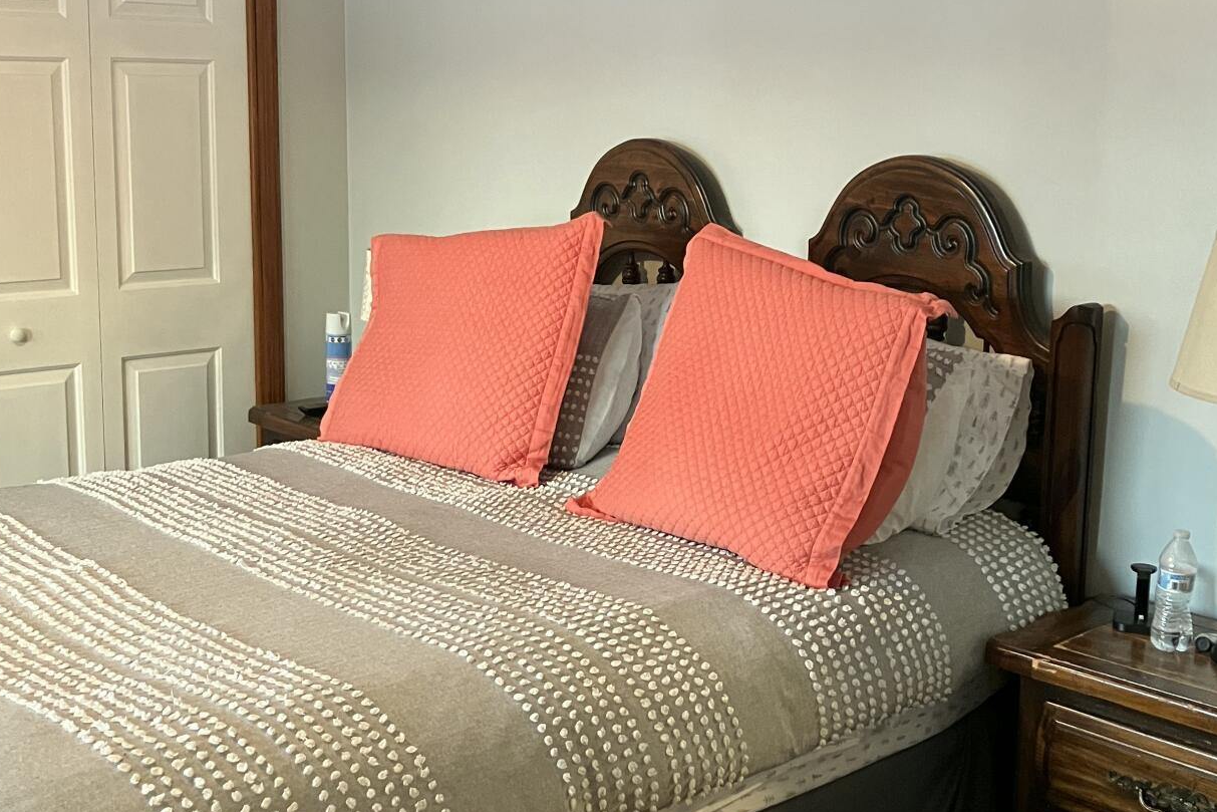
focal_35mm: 48
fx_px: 1623
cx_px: 609
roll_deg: -1.6
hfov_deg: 41.1
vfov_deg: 28.1
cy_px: 367
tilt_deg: -10.0
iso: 320
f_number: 1.8
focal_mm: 3.99
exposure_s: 1/60
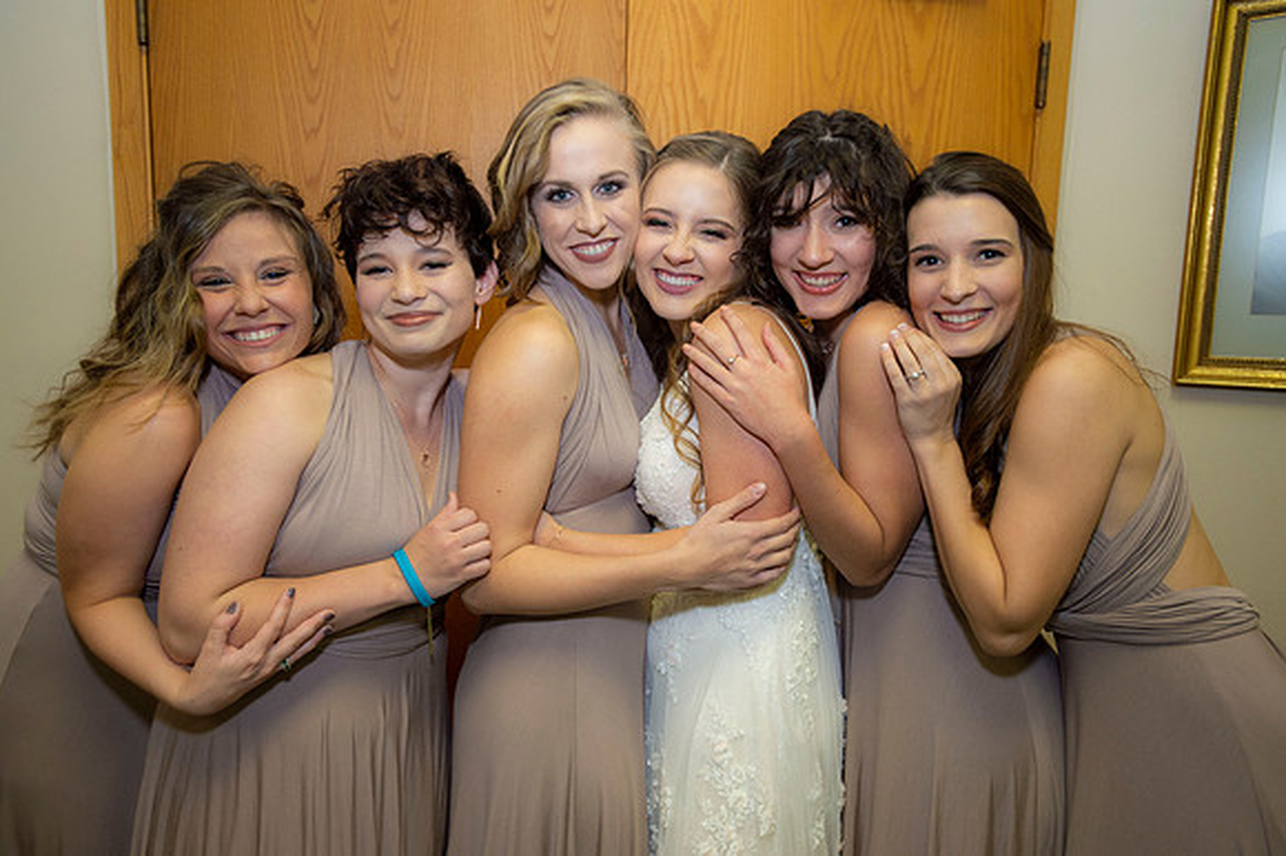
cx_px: 643
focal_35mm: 26
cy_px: 428
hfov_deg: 69.4
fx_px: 928
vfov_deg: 49.5
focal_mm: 26
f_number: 3.2
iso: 1250
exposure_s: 1/200
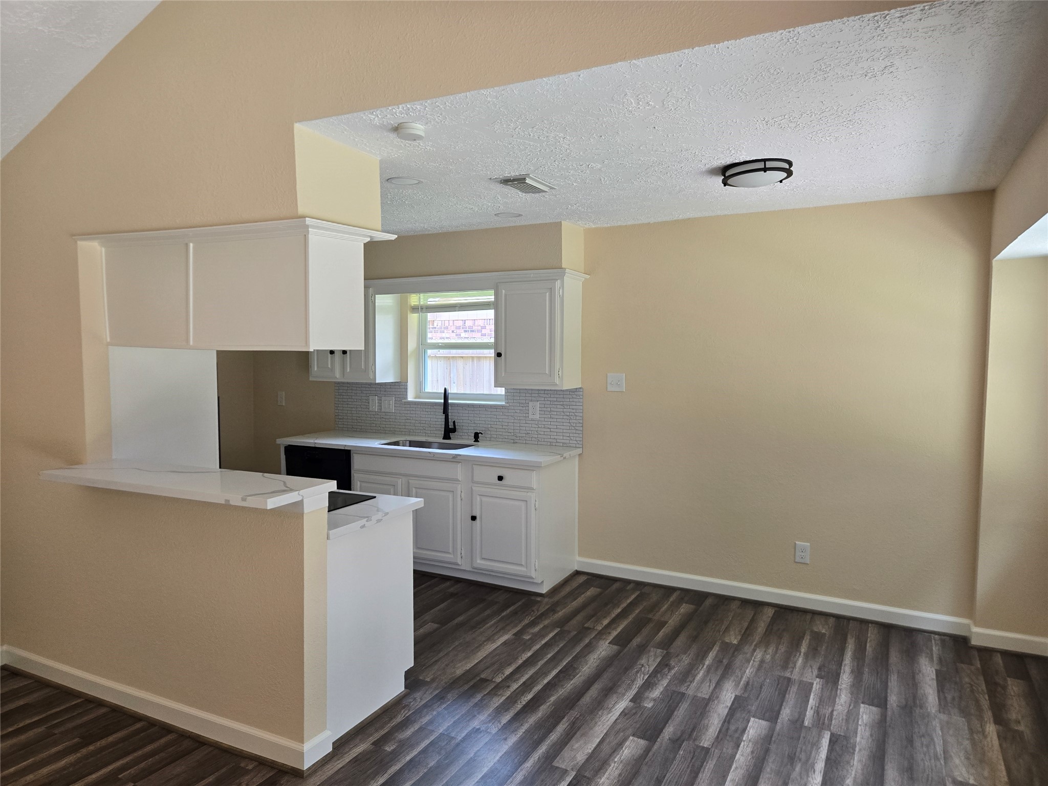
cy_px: 393
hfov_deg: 73.9
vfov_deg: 58.9
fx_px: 696
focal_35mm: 23
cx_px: 524
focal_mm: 5.4
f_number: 1.8
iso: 125
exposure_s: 1/120
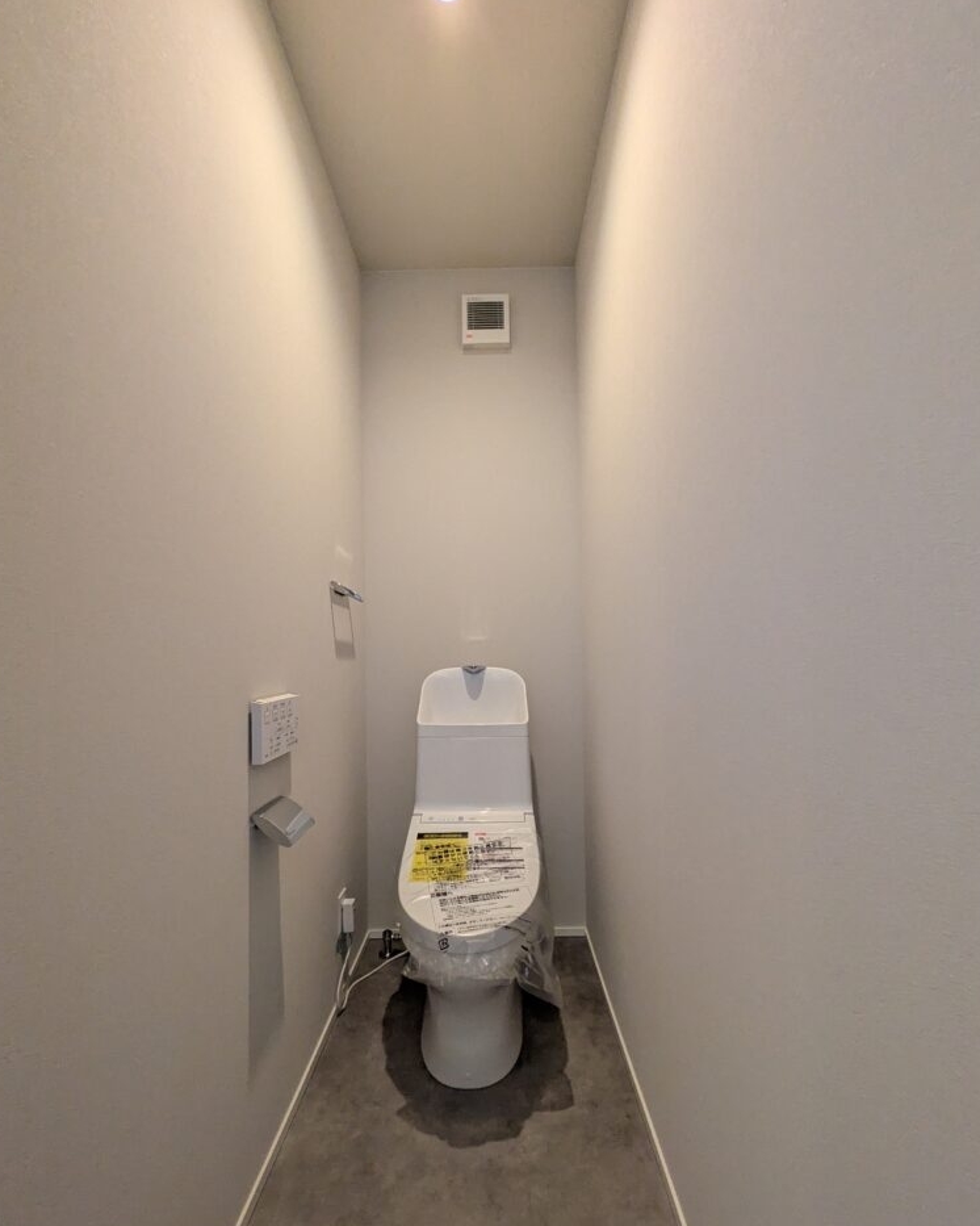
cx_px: 487
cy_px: 648
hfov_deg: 84.0
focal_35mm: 15
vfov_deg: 96.7
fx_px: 544
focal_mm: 1.83
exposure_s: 1/100
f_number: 2.2
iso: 88
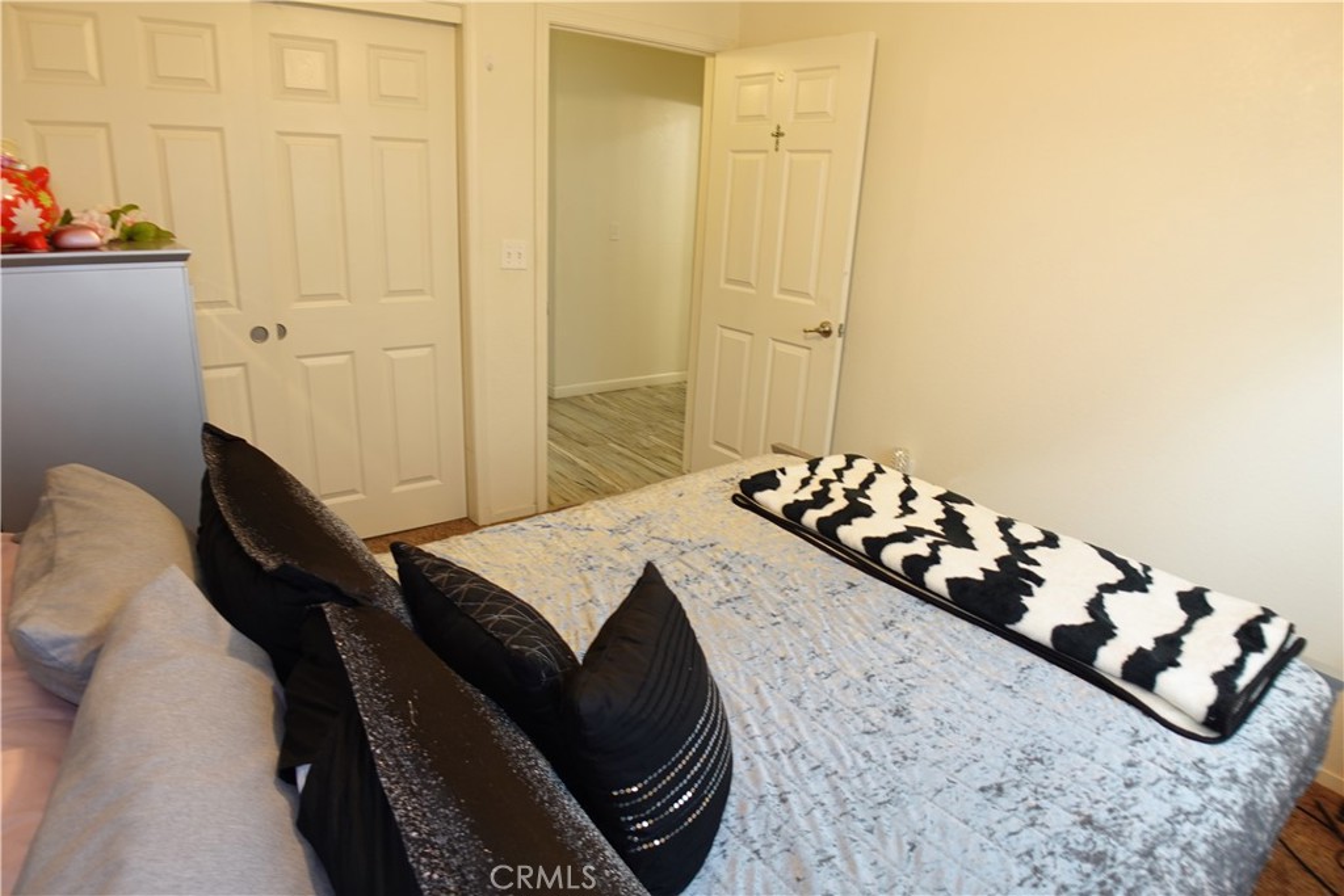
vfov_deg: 53.1
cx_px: 672
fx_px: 896
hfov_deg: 73.7
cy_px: 448
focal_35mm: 24
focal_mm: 9.4
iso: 125
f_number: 2
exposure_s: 1/30
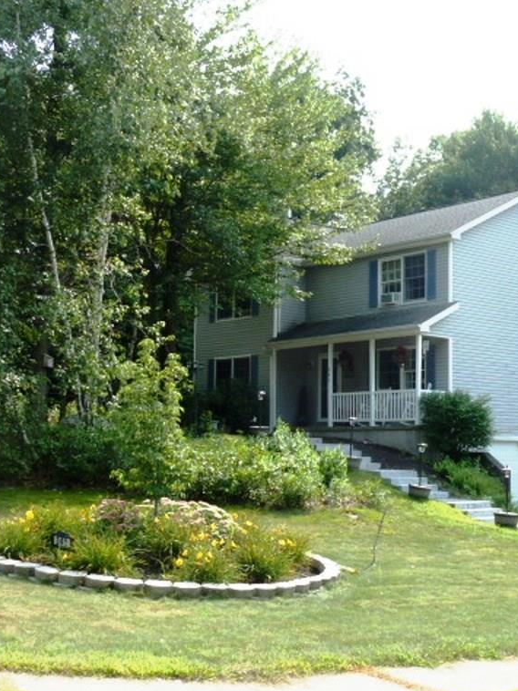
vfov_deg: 38.2
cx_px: 340
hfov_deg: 28.9
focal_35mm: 50
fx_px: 998
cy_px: 349
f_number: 4
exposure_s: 1/200
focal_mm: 6.1
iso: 80
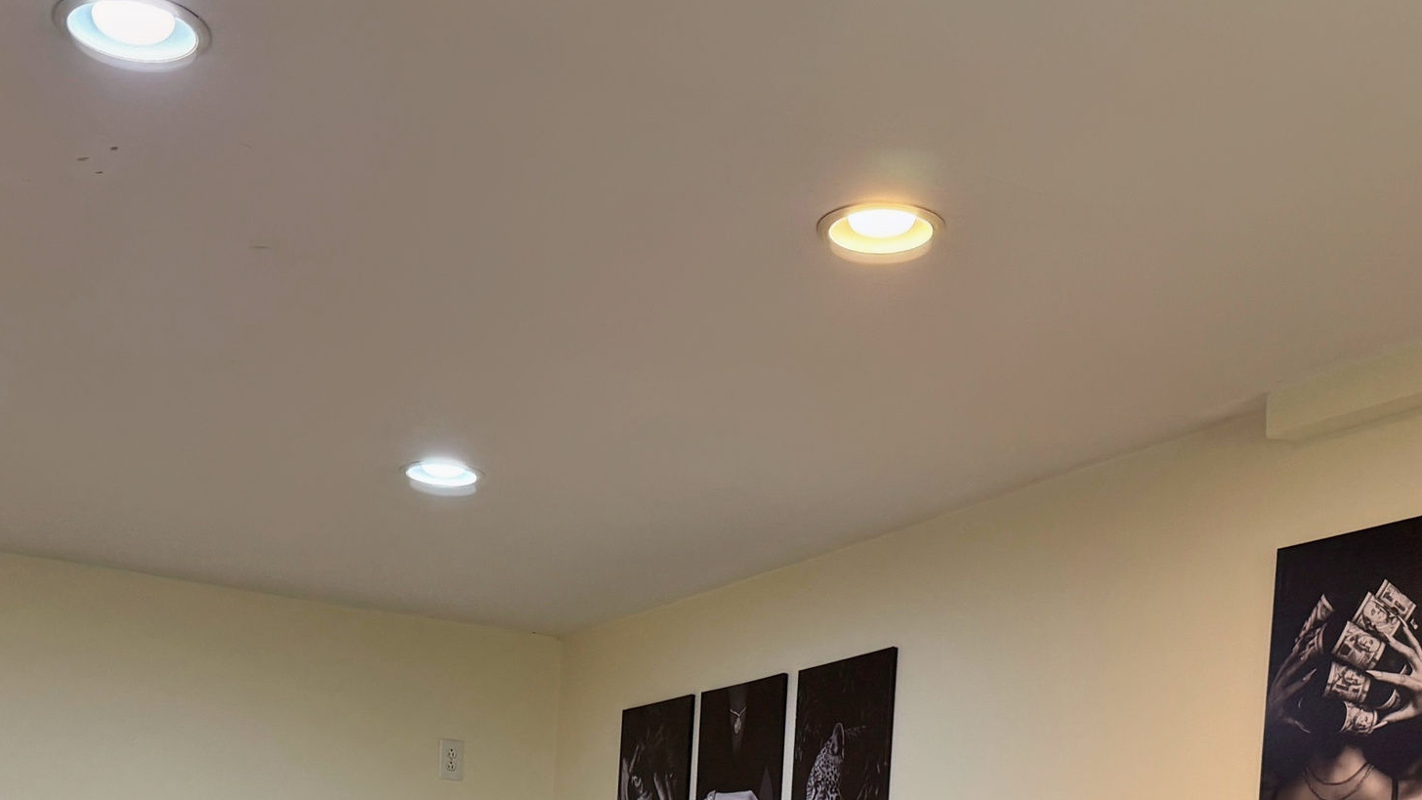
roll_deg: -2.1
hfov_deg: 40.5
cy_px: 984
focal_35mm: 51
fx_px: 1923
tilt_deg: +0.3
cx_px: 603
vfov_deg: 21.6
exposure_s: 1/60
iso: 160
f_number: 1.78
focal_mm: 6.76
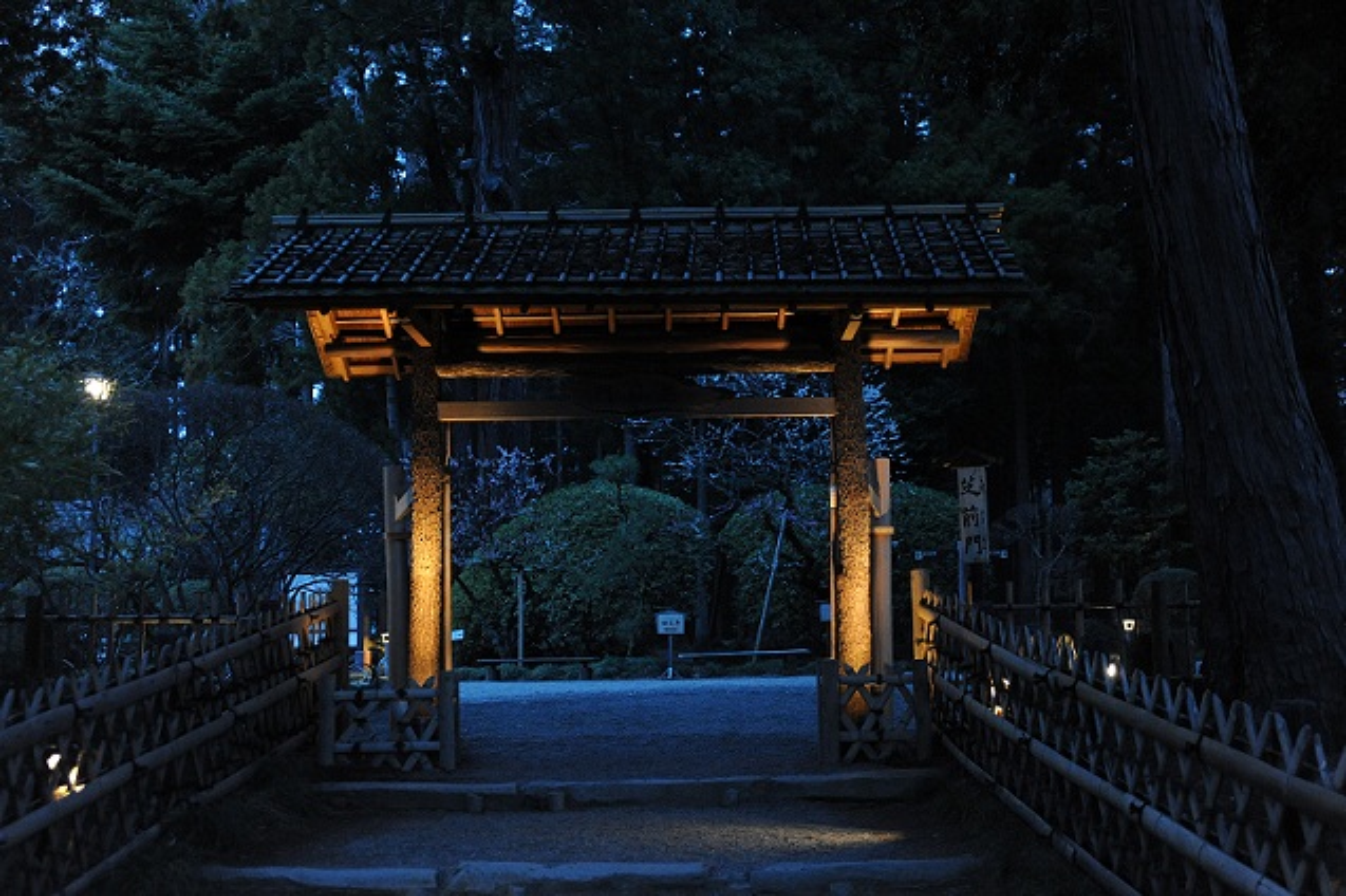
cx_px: 673
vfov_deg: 29.2
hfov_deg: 42.8
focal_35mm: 46
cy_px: 448
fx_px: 1719
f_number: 5.6
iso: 3200
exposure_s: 1/40
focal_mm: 46
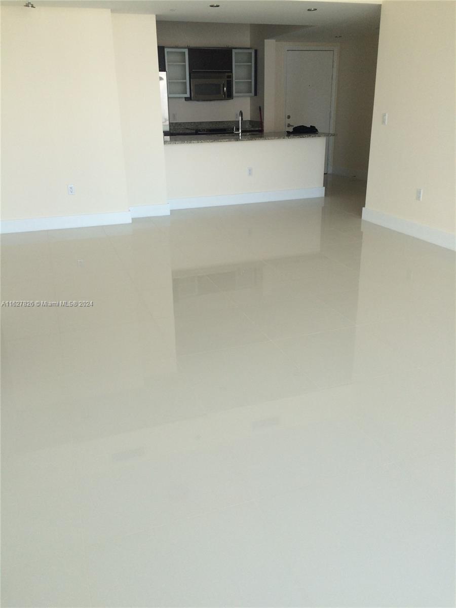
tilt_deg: -21.9
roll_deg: +1.5
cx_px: 228
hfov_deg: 48.2
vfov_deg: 61.7
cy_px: 304
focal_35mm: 29
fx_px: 509
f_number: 2.2
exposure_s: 1/120
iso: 50
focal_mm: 4.15
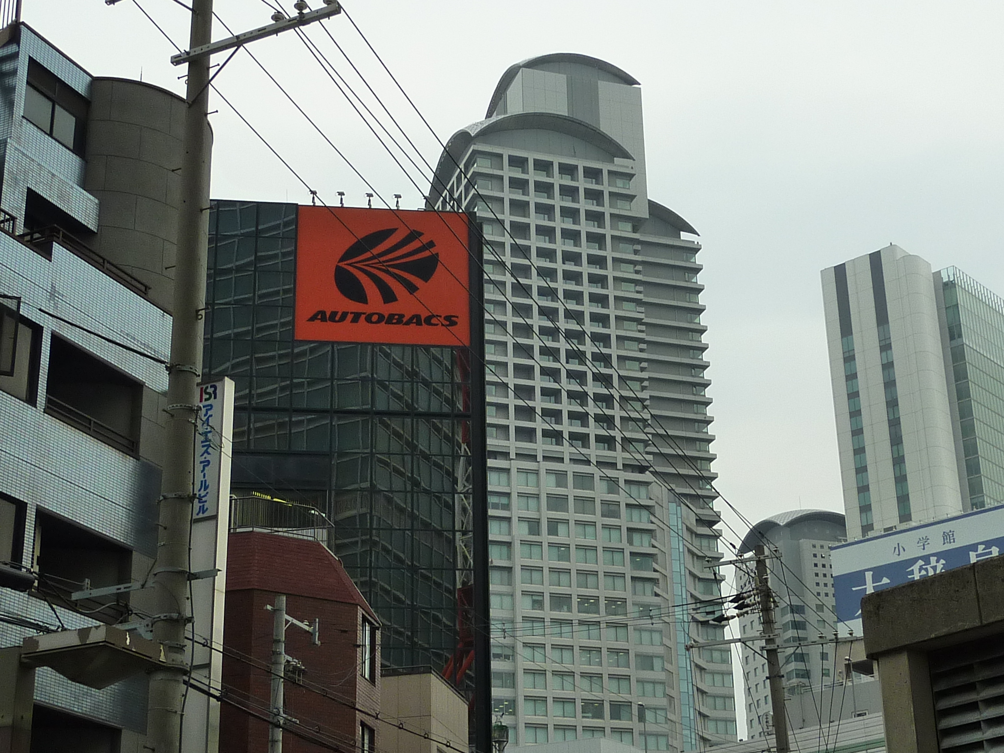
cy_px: 376
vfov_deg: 25.2
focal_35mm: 58
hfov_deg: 33.2
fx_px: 1682
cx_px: 502
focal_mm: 5.3
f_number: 4
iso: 125
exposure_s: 1/400
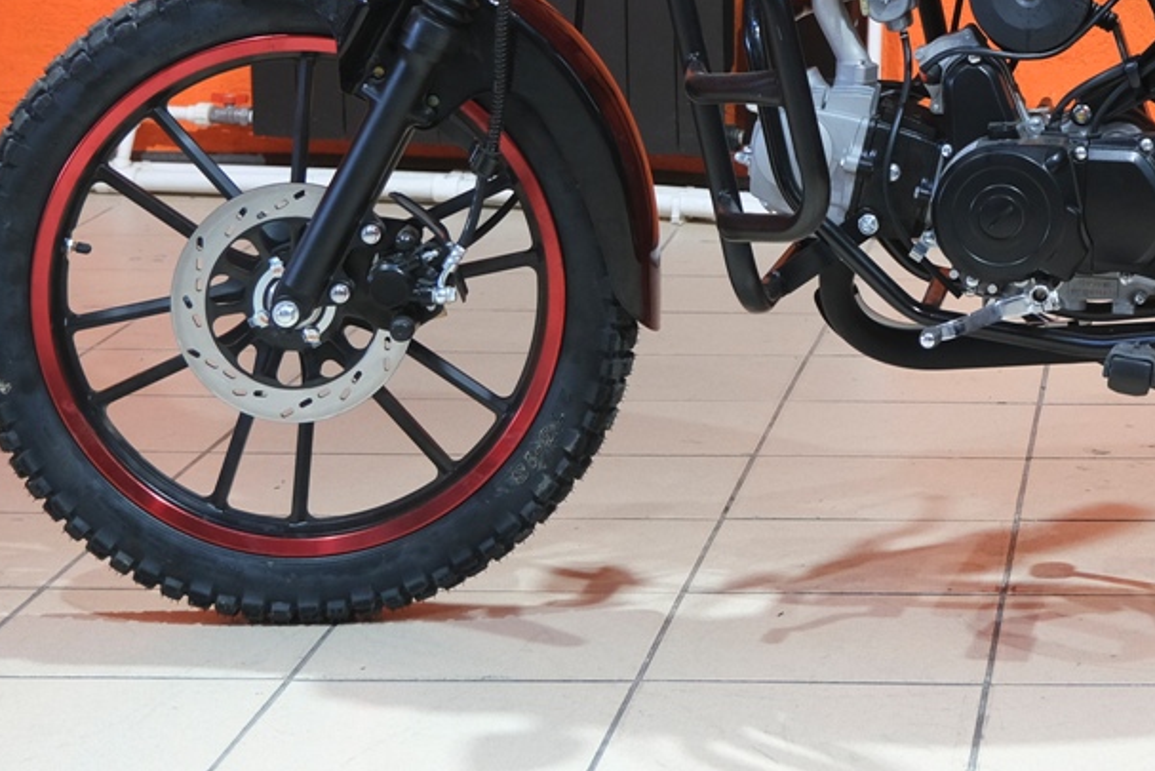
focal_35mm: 108
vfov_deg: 12.3
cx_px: 1128
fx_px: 3466
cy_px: -224
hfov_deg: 18.5
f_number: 4
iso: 1000
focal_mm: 27.5
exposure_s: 1/60
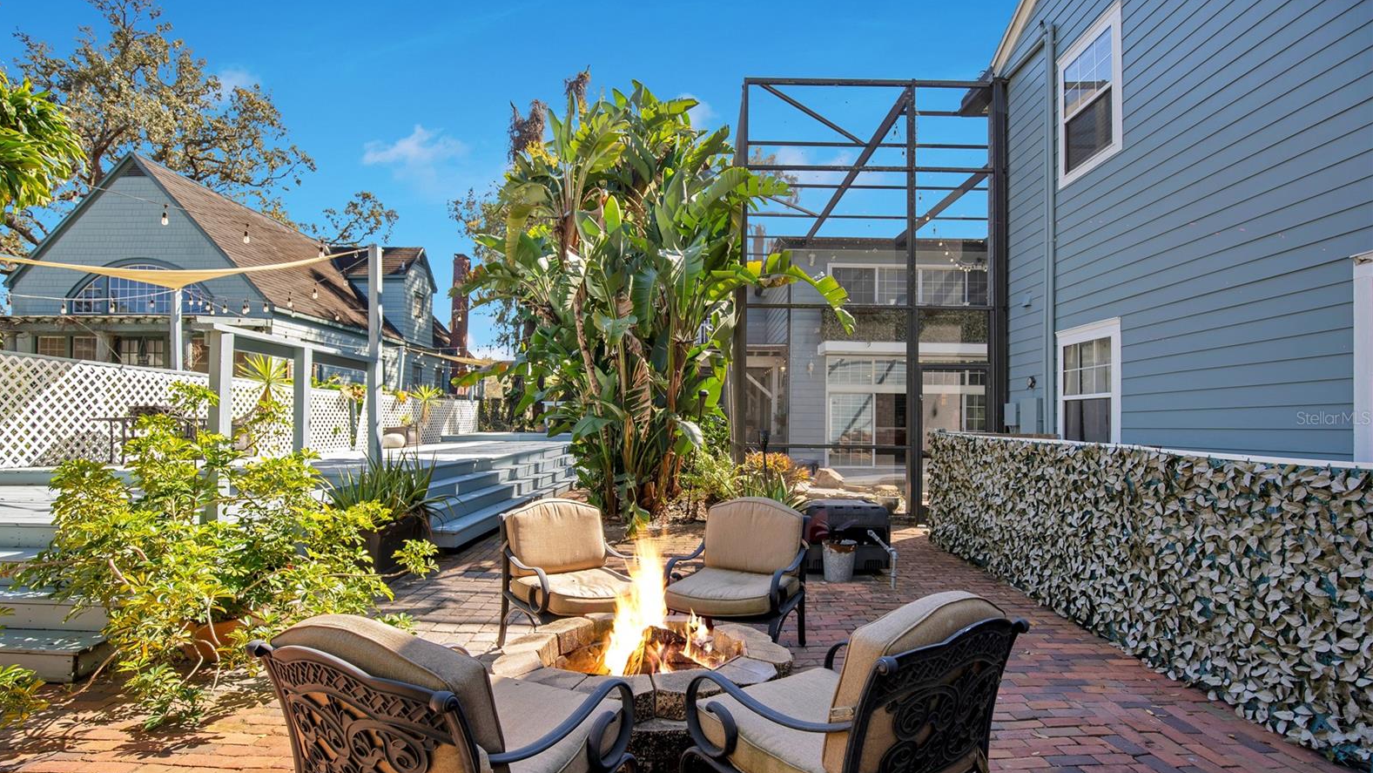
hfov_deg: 95.9
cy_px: 417
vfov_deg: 63.8
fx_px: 619
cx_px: 677
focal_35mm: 17
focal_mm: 16
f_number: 5.6
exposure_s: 1/100
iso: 100
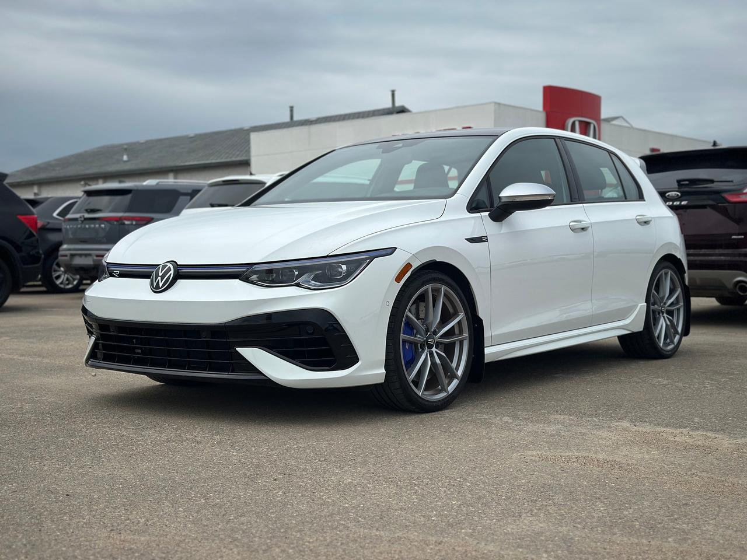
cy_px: 280
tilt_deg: -1.5
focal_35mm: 48
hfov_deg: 39.7
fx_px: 1036
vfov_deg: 30.3
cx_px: 374
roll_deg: +0.3
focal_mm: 6.86
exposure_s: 1/7092
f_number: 1.78
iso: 100
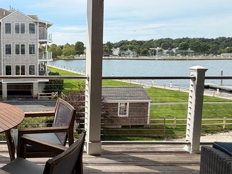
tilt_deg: -3.7
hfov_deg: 51.5
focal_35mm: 31
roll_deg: +0.9
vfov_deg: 45.1
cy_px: 67
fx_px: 208
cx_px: 23
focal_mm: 2.22
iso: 40
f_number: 2.2
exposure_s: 1/760
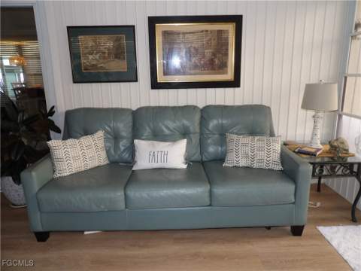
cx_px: 180
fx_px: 250
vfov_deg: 56.8
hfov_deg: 71.6
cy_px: 136
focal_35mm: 24
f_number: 3.2
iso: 200
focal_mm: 4.3
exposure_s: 1/33
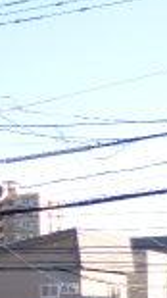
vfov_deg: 23.1
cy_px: 261
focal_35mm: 90
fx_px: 710
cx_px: -374
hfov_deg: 9.5
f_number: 2.8
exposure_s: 1/400
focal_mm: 3.58
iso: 100
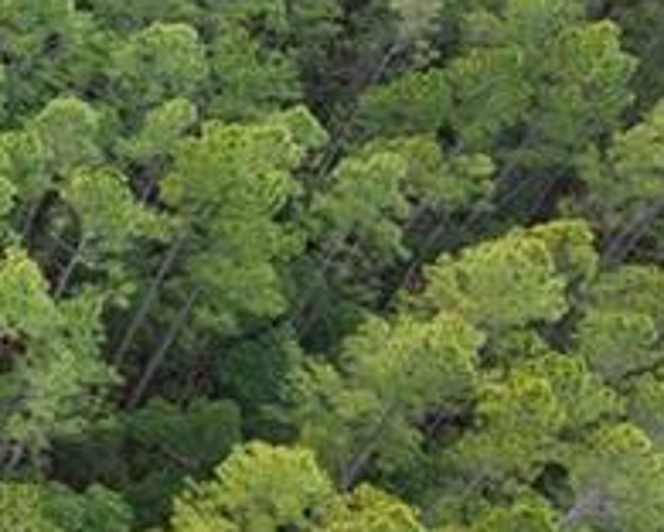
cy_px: 17
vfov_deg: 18.3
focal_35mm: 82
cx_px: -627
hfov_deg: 17.4
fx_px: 1611
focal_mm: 3.05
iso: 100
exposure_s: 1/125
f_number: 2.2
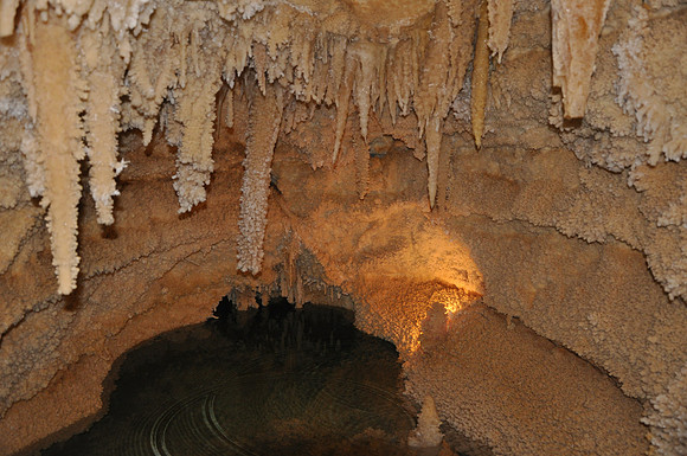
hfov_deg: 53.2
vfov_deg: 36.8
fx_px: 686
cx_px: 344
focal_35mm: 36
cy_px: 228
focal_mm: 24
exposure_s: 1/60
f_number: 3.8
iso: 800
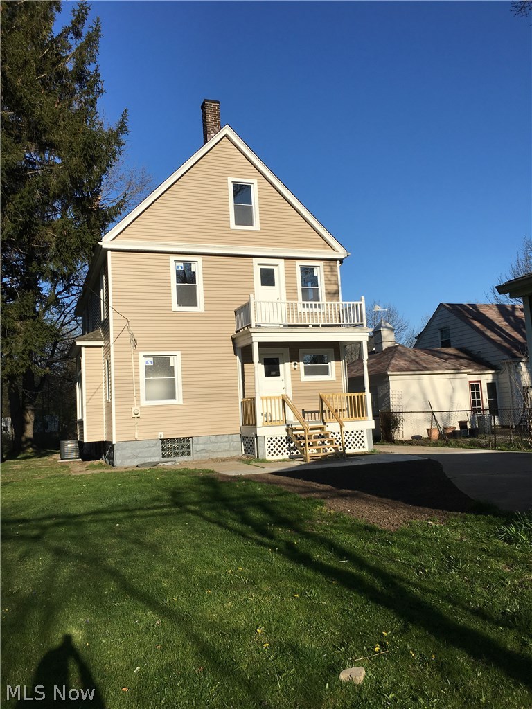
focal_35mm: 29
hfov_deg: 48.2
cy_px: 354
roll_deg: +3.8
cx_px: 266
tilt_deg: +6.2
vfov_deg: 61.7
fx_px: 594
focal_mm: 4.15
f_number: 2.2
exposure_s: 1/2331
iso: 25
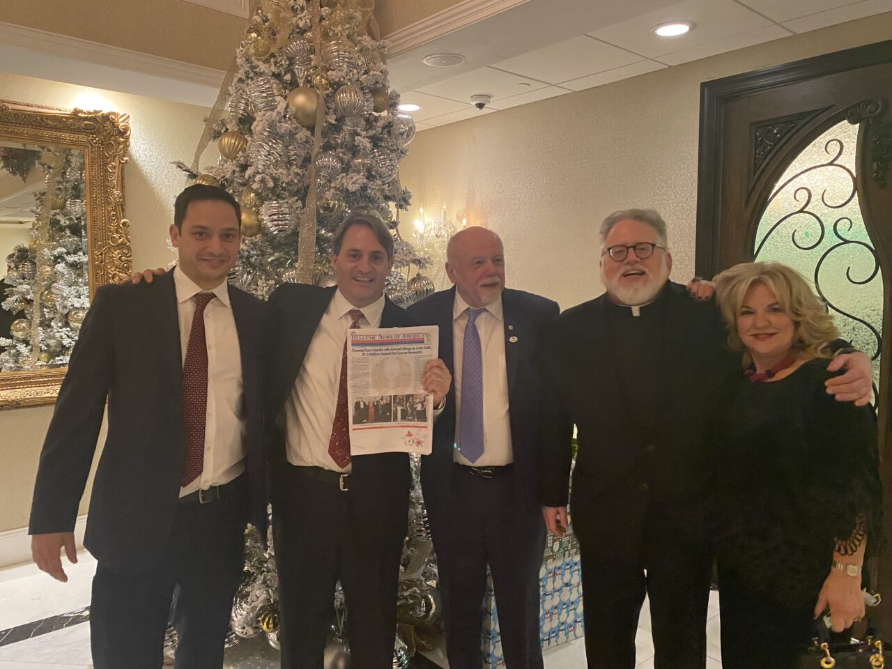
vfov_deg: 53.1
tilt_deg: -4.3
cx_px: 446
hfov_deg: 67.3
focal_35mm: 26
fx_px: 670
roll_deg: +0.3
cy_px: 334
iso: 640
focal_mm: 4.25
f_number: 1.8
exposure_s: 1/30
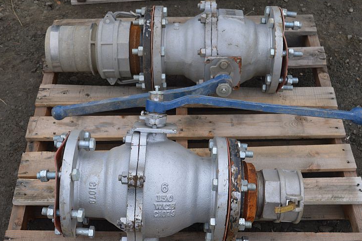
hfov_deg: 40.3
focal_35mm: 49
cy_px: 126
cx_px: 157
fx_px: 493
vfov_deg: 27.5
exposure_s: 1/100
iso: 400
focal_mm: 24
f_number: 5
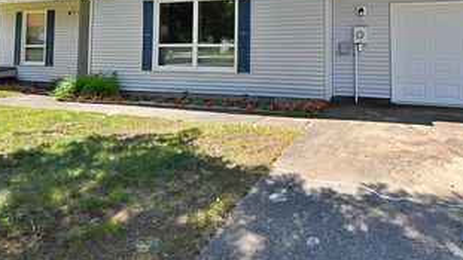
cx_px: 308
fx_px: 393
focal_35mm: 32
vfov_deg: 35.0
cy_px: 36
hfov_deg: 59.6
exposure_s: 1/1000
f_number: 11
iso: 800
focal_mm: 13
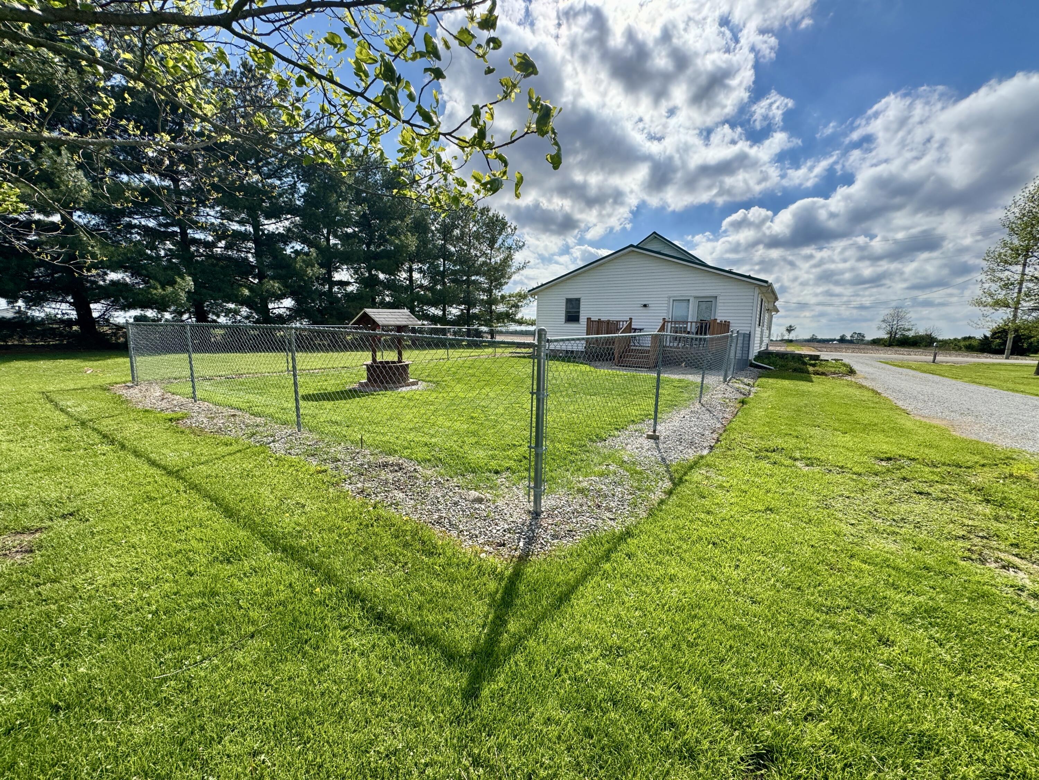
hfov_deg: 102.1
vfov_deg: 85.7
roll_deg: -1.6
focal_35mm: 14
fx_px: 420
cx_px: 520
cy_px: 390
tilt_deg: -8.5
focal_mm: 2.22
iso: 40
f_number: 2.2
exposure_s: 1/1672
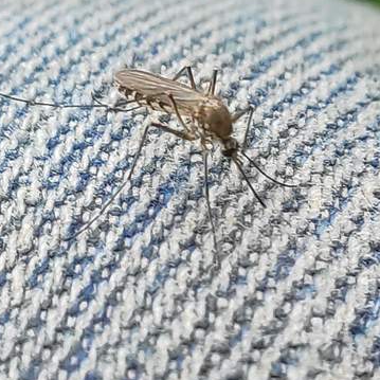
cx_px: 195
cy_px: 224
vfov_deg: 40.8
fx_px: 509
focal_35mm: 41
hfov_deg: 40.9
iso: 199
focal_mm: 4.77
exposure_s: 1/120
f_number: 1.75
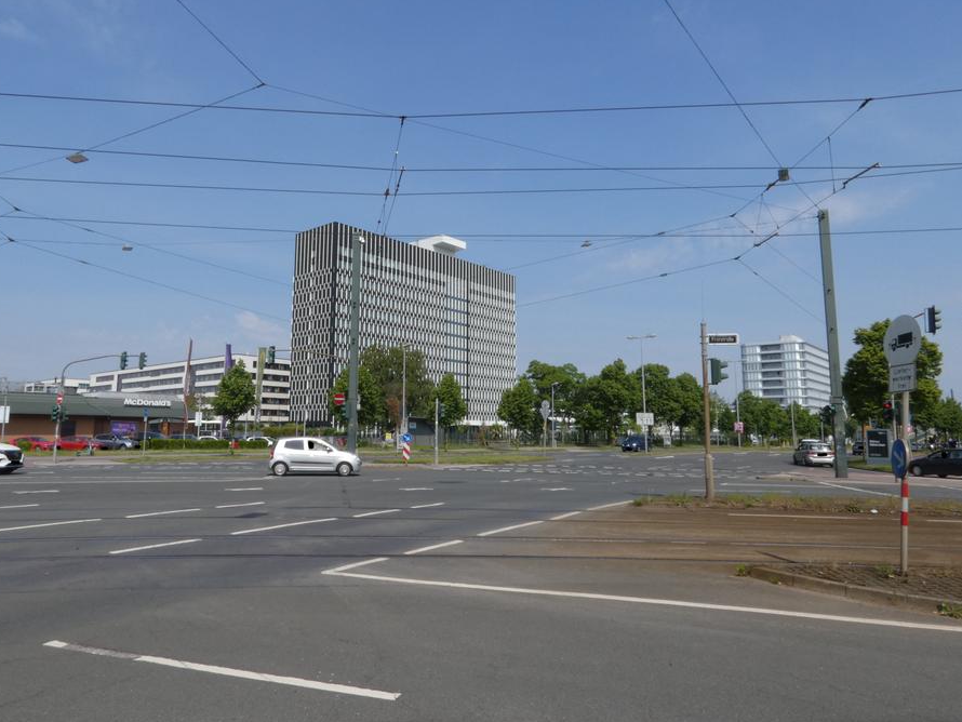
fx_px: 639
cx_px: 416
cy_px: 335
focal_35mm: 23
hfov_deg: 73.5
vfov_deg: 58.8
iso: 80
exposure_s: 1/250
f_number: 8
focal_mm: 3.6
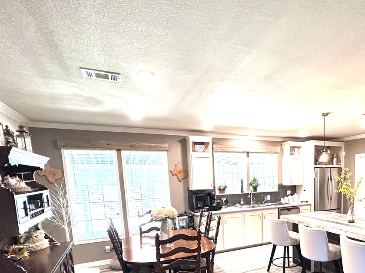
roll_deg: +1.6
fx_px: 253
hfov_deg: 68.0
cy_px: 207
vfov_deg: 54.0
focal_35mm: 24
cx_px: 263
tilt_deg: -7.3
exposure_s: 1/60
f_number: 2.2
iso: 320
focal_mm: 2.22
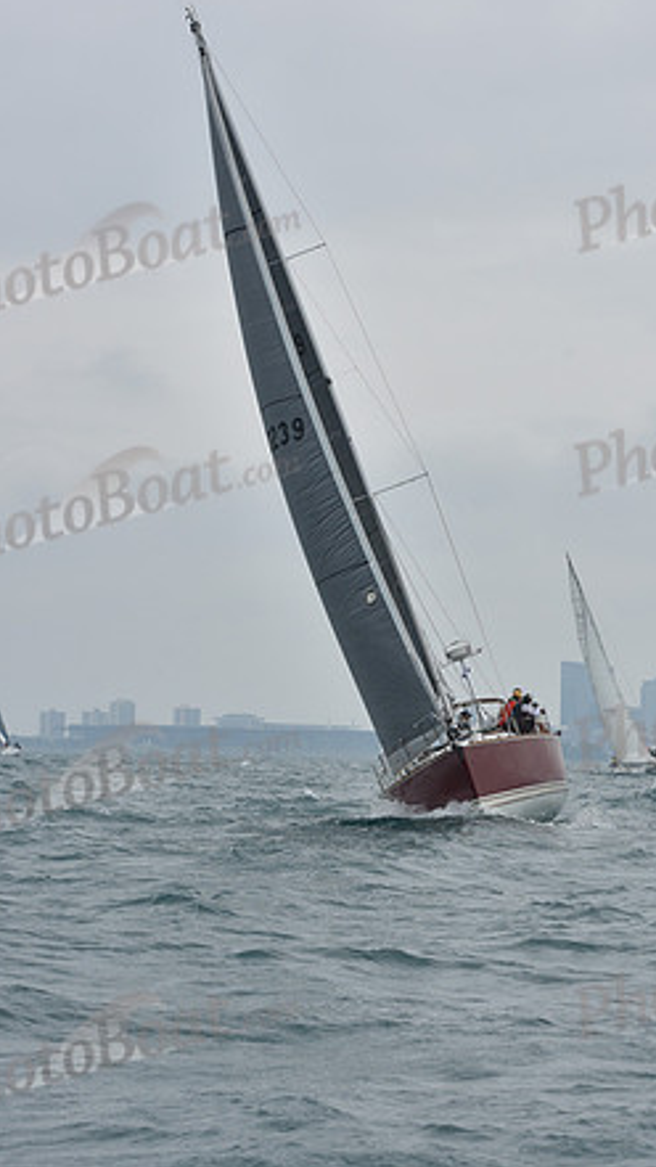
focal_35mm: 124
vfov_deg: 17.3
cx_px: 438
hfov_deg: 9.8
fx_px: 3835
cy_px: 603
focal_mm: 90
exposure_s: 1/800
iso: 250
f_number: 10
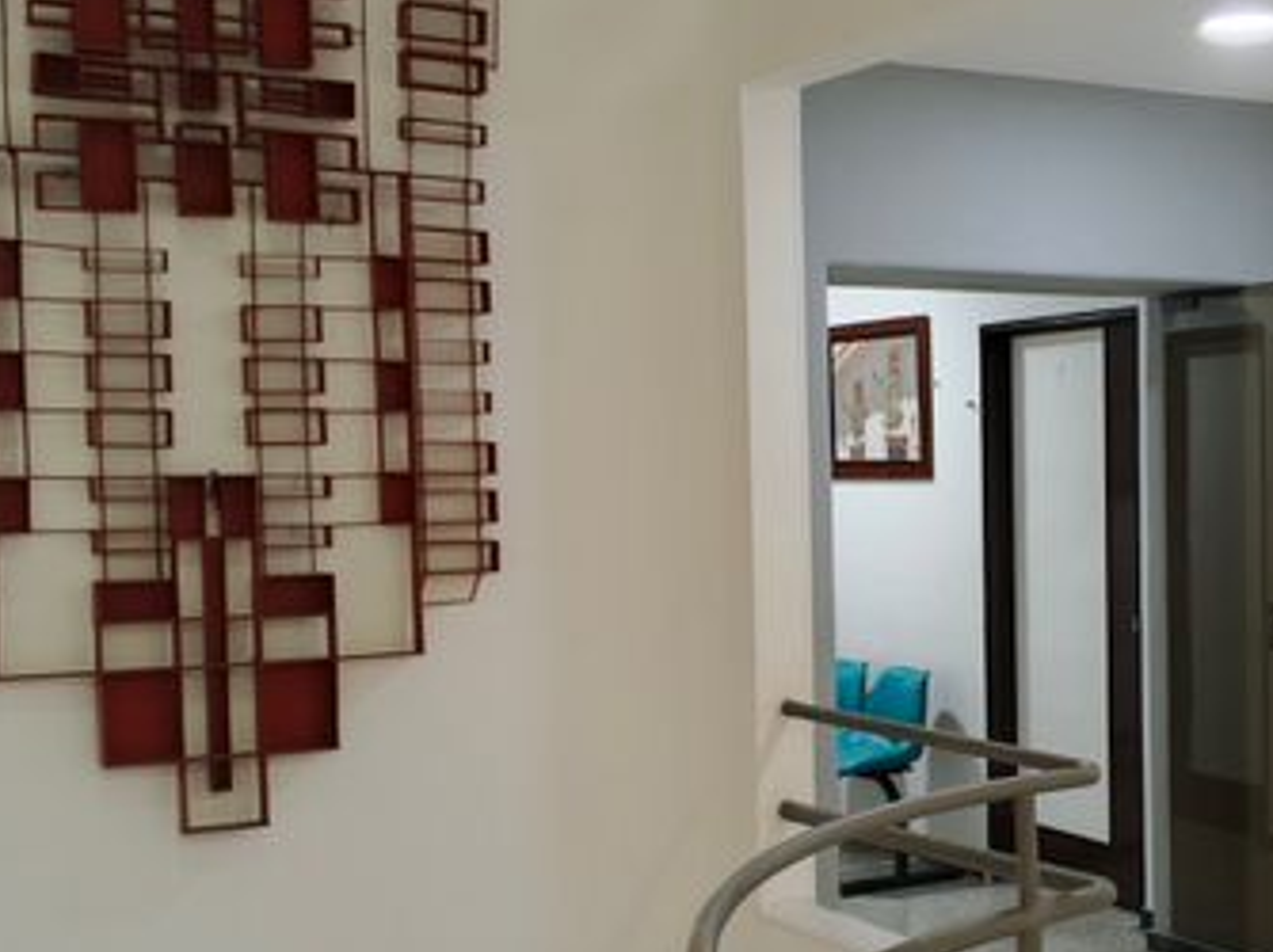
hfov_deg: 34.7
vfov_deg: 26.9
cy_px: 609
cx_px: 985
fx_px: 1984
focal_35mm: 54
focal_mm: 4.09
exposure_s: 1/30
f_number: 1.6
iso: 612
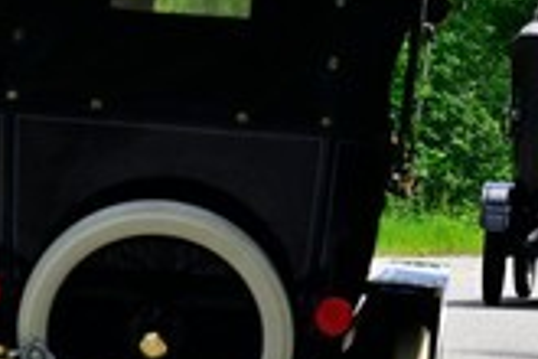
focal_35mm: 437
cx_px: 372
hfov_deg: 4.7
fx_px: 6530
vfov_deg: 3.1
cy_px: 325
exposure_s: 1/1250
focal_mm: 120
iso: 360
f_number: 6.3
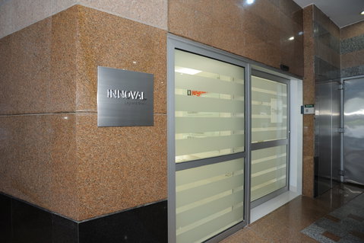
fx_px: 172
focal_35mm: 17
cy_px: 122
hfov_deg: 93.3
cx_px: 182
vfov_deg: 70.4
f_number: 6.3
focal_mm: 17
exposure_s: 1/40
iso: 400
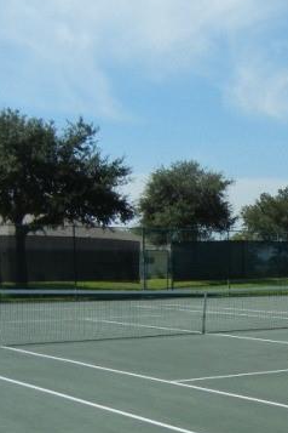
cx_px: 403
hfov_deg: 17.8
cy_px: 306
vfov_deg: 28.6
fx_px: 840
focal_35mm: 70
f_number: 7
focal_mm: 5.4
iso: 160
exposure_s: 1/610
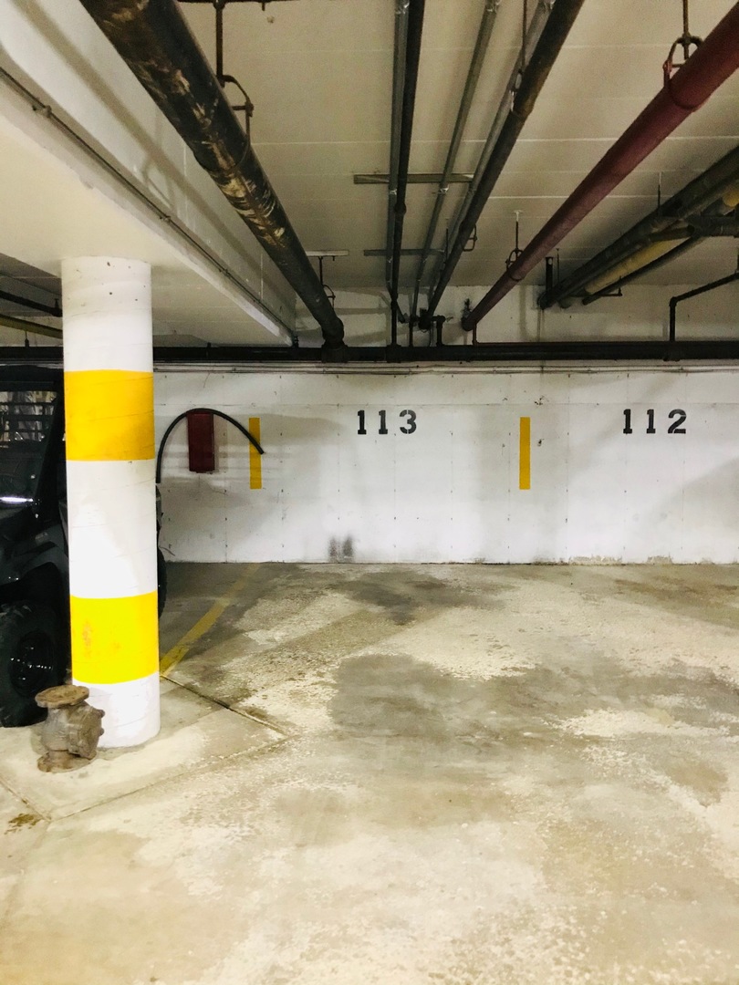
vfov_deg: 63.4
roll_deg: +0.0
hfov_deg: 49.7
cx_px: 370
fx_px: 797
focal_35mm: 28
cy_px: 492
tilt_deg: -4.8
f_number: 1.8
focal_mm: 3.99
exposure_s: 1/4
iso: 100
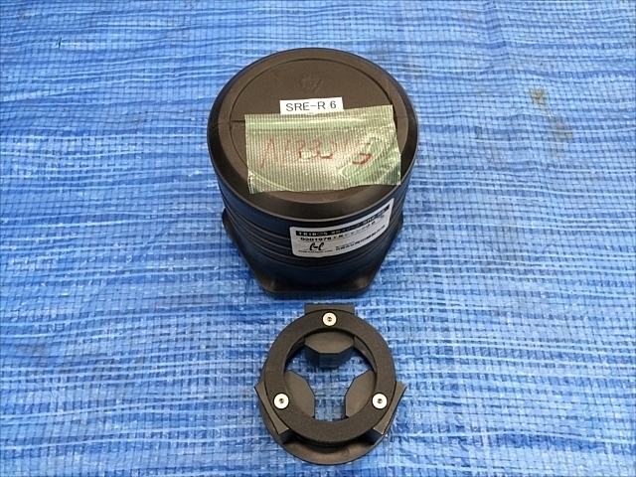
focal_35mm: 29
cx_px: 318
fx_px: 533
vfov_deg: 48.2
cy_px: 238
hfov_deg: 61.7
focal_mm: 4.15
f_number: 2.2
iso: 125
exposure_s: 1/30
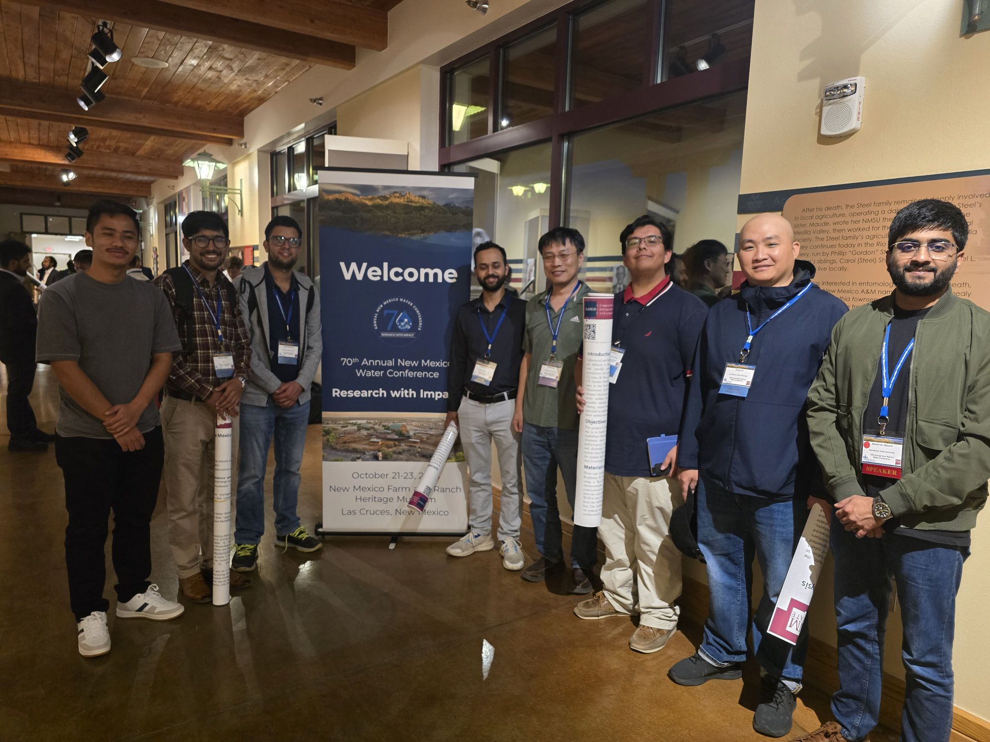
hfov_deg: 73.9
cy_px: 371
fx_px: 658
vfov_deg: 58.9
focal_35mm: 23
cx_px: 495
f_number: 1.7
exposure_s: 1/60
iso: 800
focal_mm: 6.3
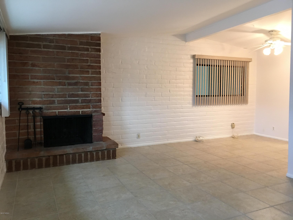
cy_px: 110
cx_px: 146
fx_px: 245
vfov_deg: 48.2
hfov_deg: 61.7
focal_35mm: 29
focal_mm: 4.15
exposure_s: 1/15
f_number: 2.2
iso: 64
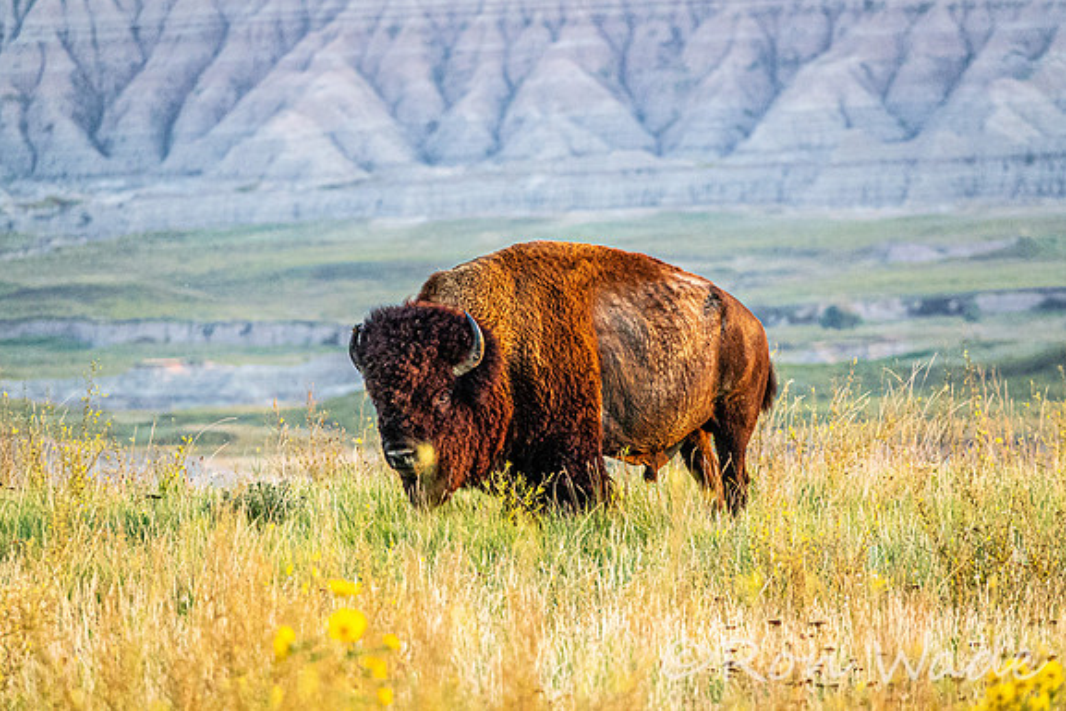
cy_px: 356
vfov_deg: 2.4
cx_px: 534
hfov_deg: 3.7
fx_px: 16704
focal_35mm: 564
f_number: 4
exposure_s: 1/250
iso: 1600
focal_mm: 205.6
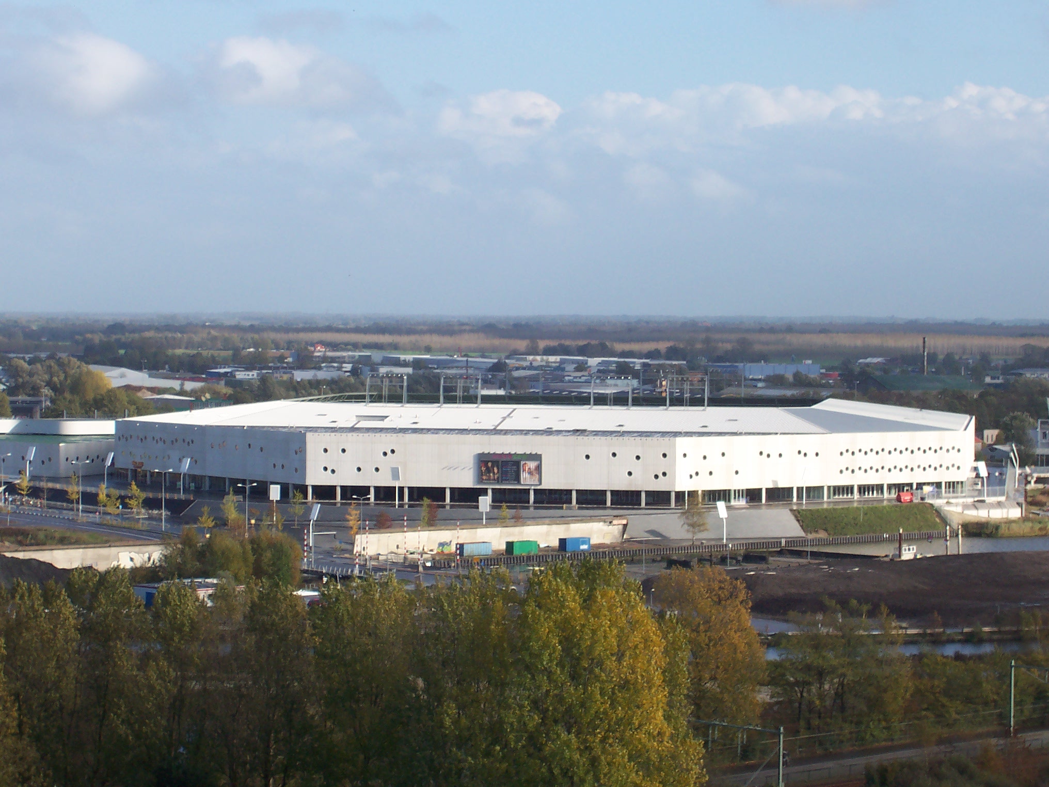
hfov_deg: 17.7
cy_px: 394
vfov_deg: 13.3
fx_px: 3364
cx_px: 524
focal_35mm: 111
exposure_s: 1/350
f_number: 4.8
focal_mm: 16.8
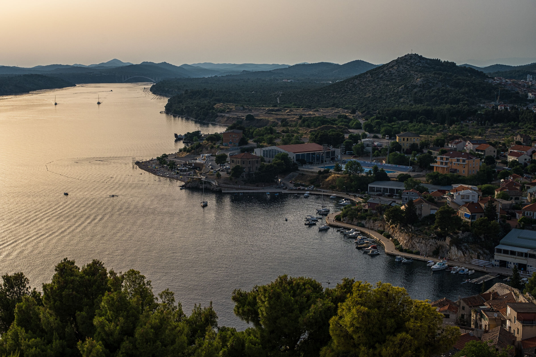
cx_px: 268
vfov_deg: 27.0
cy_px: 178
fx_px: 744
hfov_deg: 39.6
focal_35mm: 50
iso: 160
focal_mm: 33
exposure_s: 1/340
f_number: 11
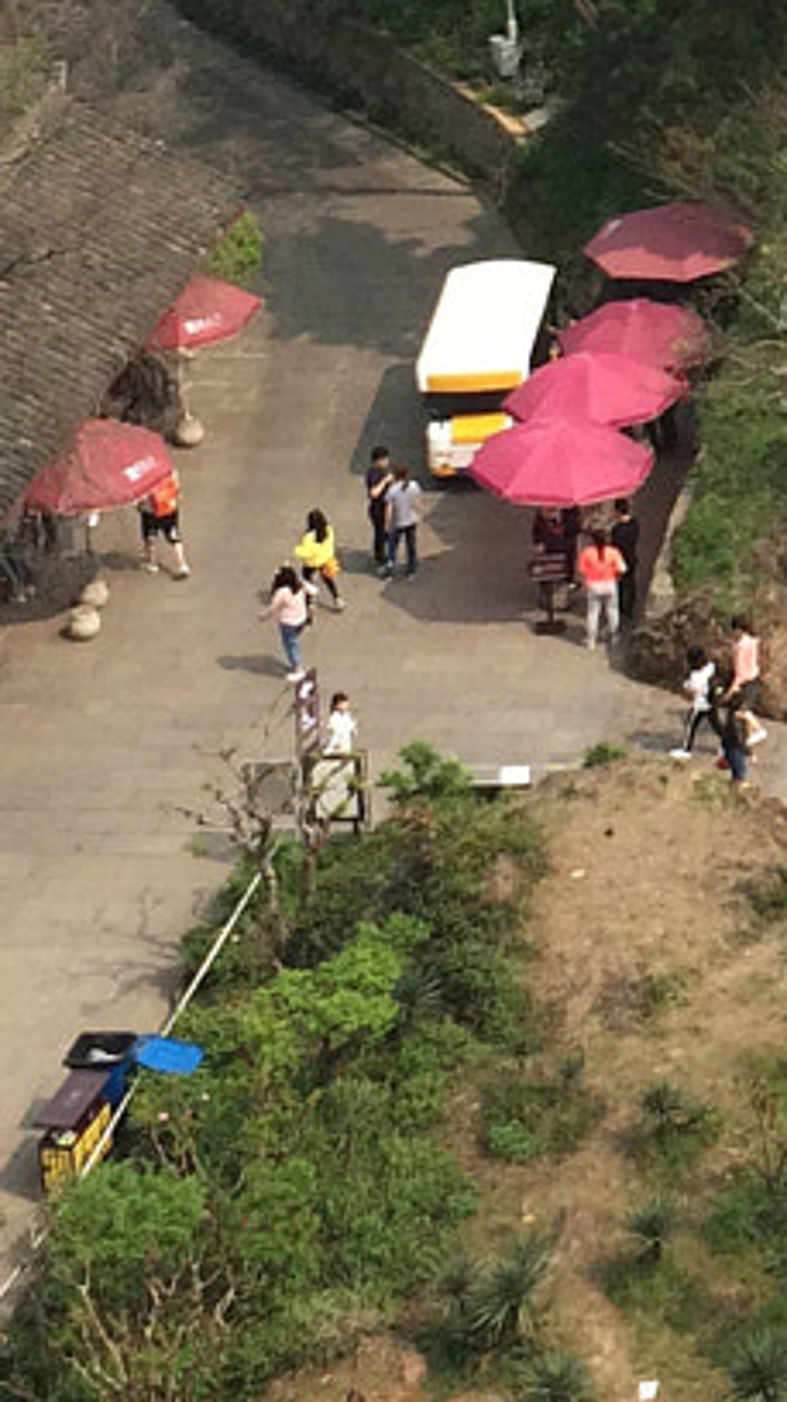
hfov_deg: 9.3
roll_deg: +1.2
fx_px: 4608
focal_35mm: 124
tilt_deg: -18.8
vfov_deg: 16.6
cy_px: -244
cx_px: 1457
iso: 32
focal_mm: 4.15
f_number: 2.2
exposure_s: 1/2053
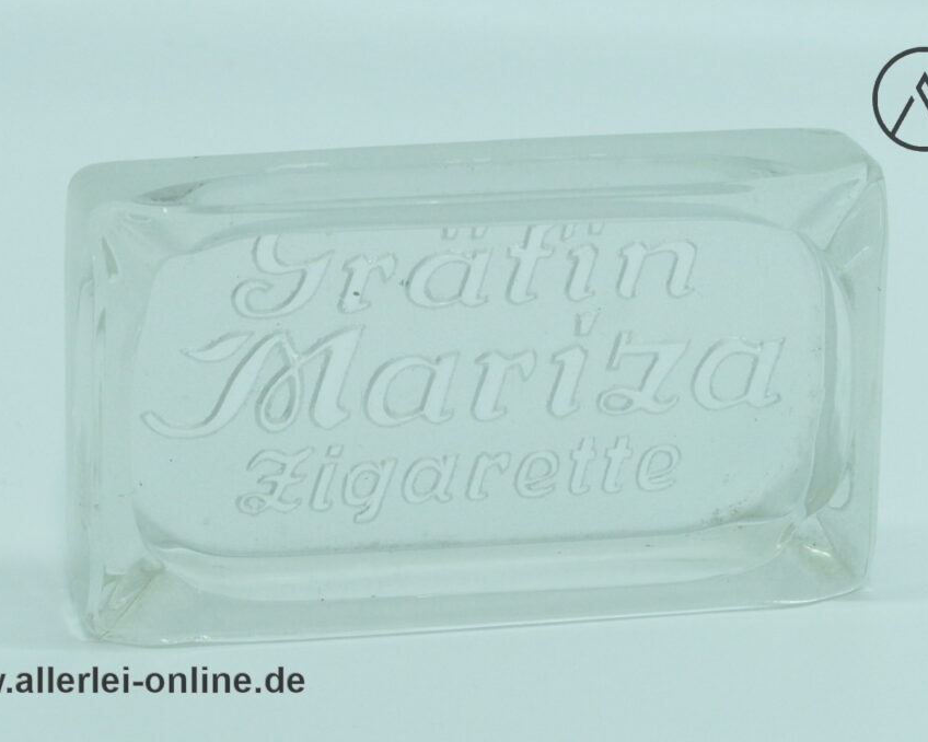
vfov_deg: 5.7
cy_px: 371
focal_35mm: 272
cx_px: 466
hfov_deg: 7.1
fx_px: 7469
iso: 1600
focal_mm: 87.58
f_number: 8
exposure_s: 1/80
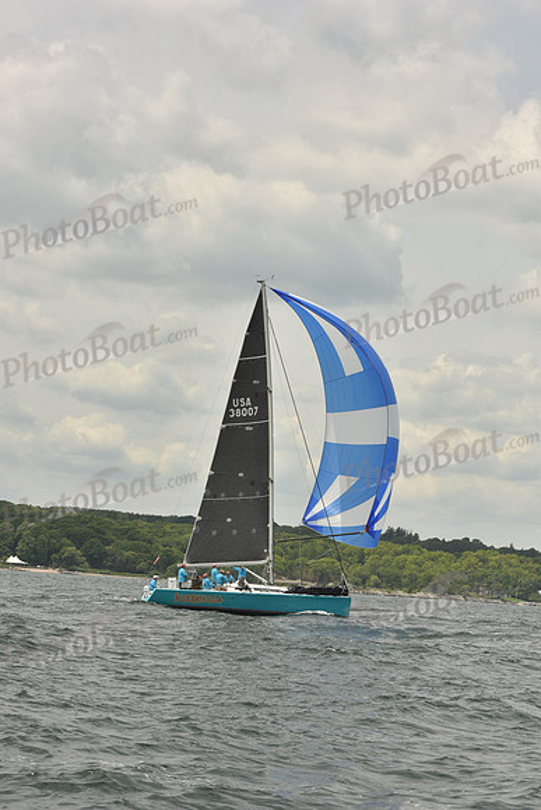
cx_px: 270
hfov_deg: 17.1
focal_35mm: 80
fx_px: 1802
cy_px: 405
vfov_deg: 25.4
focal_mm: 80
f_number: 13
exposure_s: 1/1000
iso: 400
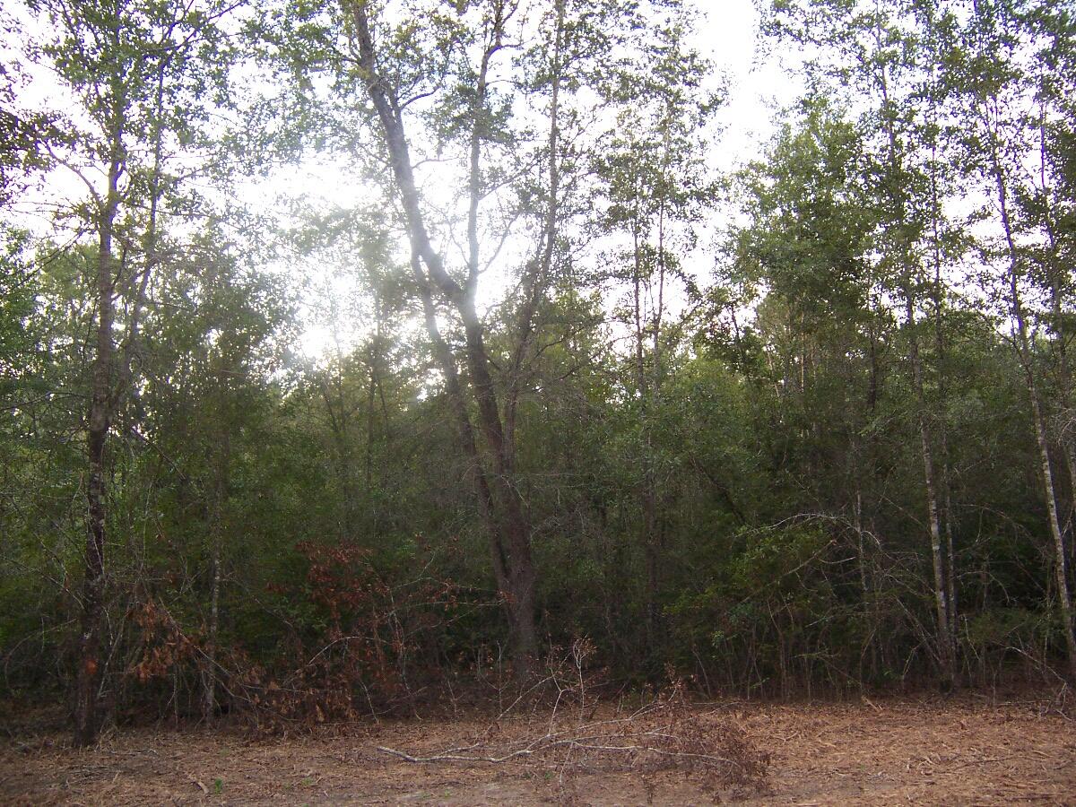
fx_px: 1026
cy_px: 404
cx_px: 538
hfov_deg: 55.4
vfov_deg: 42.9
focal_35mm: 33
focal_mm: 5.5
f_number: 2.8
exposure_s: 1/60
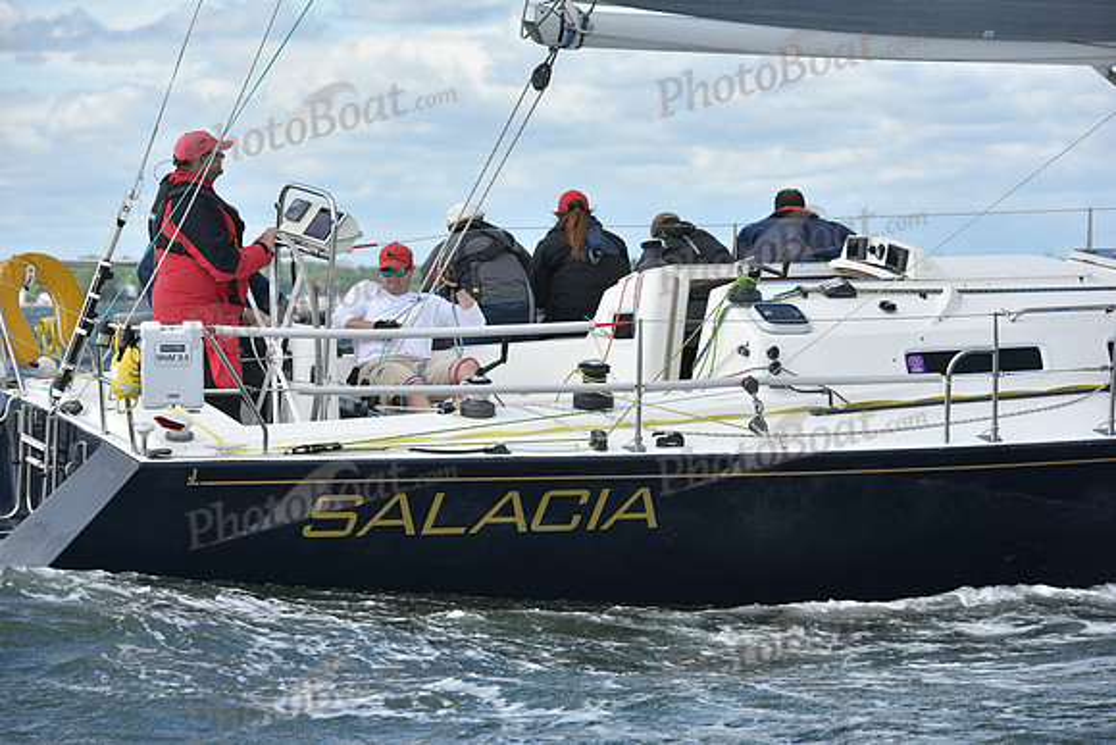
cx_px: 558
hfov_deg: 14.2
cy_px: 372
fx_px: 4496
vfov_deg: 9.5
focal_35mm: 145
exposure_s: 1/1000
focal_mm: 145
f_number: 7.1
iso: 320
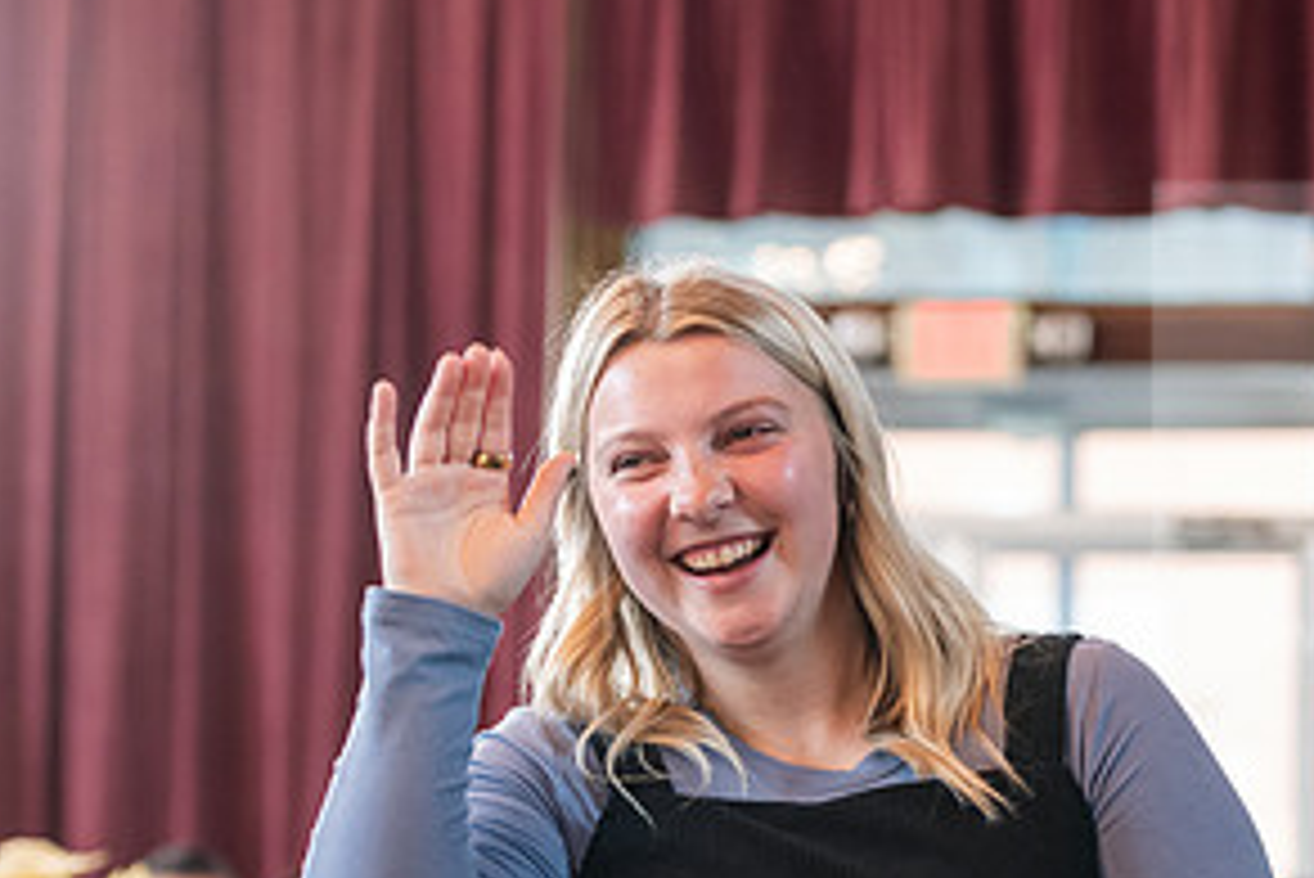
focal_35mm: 139
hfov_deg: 14.7
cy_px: 727
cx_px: 1017
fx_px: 5076
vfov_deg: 9.8
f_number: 3.2
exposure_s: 1/200
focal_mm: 70
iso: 1600
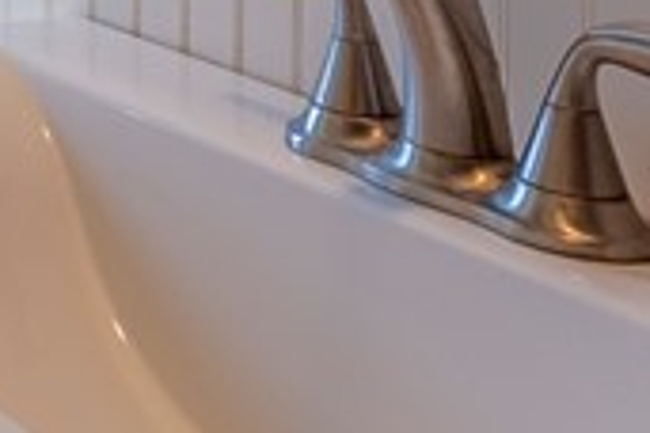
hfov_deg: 17.5
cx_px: -591
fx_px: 1607
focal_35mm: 89
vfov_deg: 13.2
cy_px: -435
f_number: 11
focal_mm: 14
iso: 800
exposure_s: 1/400
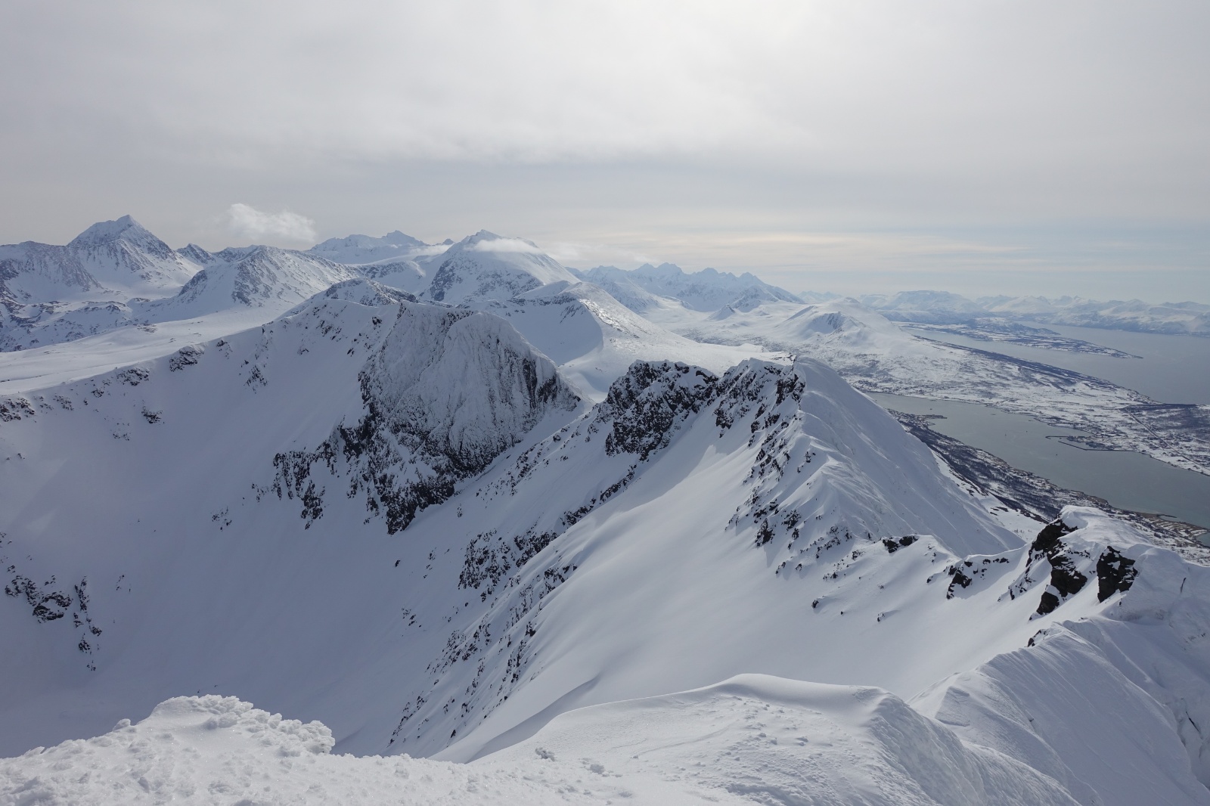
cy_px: 403
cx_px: 605
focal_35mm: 24
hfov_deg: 73.8
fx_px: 806
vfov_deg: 53.1
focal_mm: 8.8
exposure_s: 1/200
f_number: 5.6
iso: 125
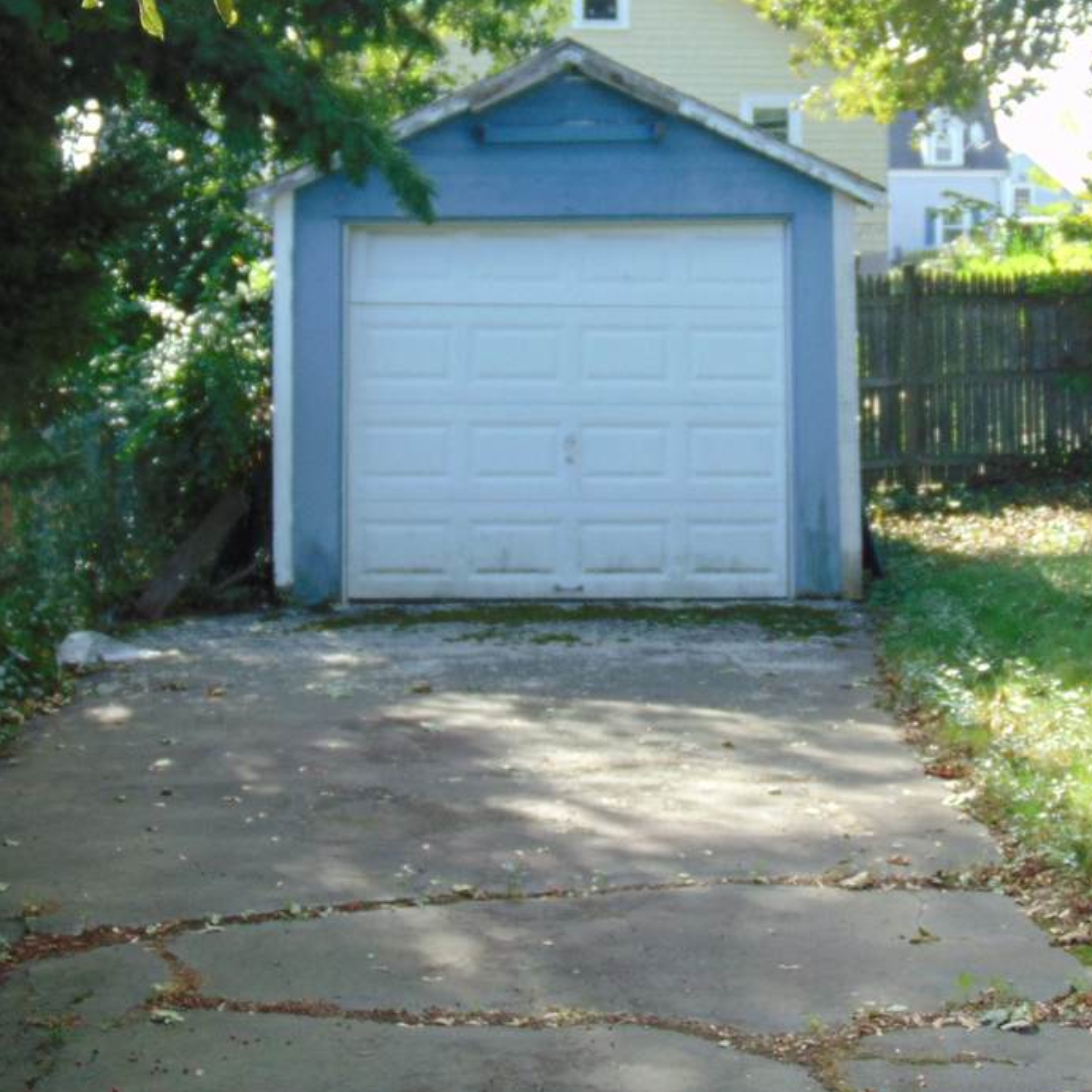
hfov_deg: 24.9
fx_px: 2463
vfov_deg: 24.9
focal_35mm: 69
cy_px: 352
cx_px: 708
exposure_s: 1/125
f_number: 3.3
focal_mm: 7.6
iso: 80
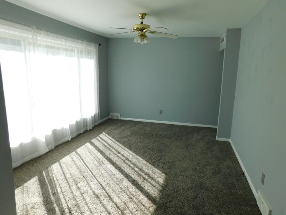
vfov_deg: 56.8
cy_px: 111
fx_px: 198
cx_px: 148
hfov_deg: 71.6
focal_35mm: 24
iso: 125
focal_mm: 4
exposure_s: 1/200
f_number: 3
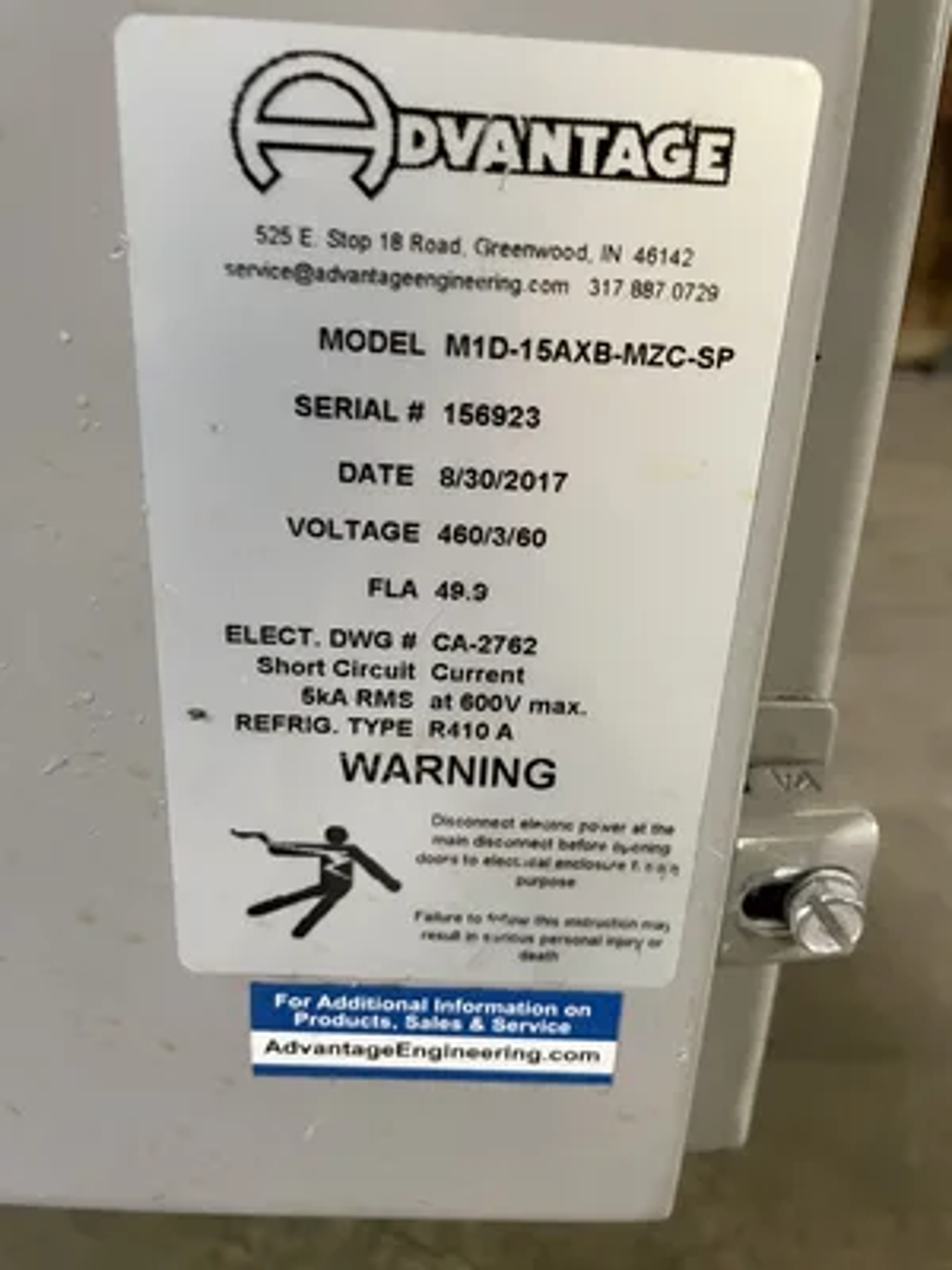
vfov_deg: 67.3
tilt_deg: -20.7
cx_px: 476
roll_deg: -1.4
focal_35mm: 26
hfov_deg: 53.1
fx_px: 953
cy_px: 635
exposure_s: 1/60
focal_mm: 4.2
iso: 500
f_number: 1.6
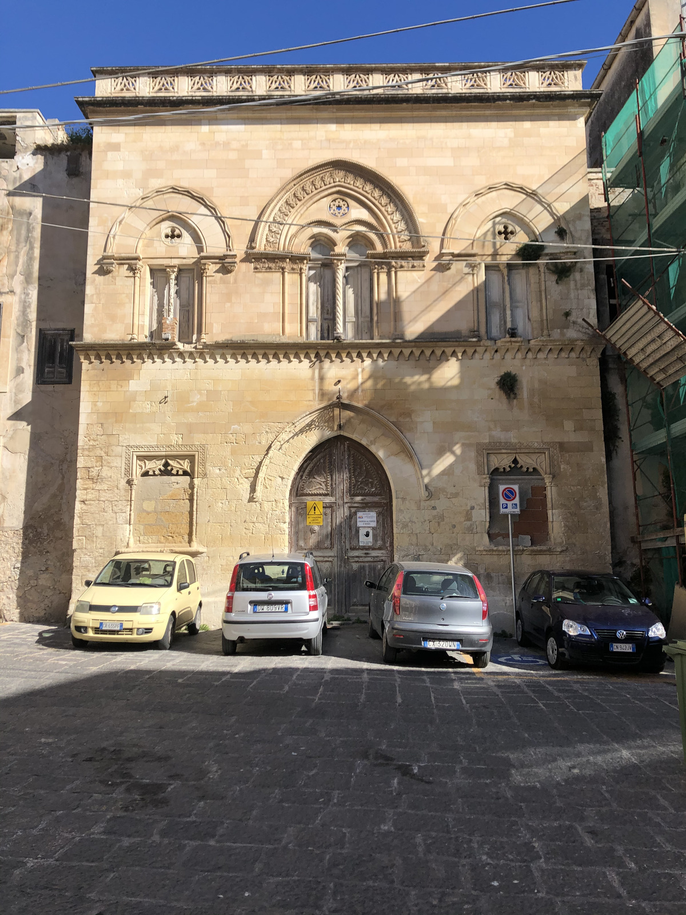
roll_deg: +1.4
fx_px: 740
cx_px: 343
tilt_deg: +8.4
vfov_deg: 63.4
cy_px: 458
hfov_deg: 49.7
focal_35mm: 28
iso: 20
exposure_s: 1/2024
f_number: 1.8
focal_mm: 4
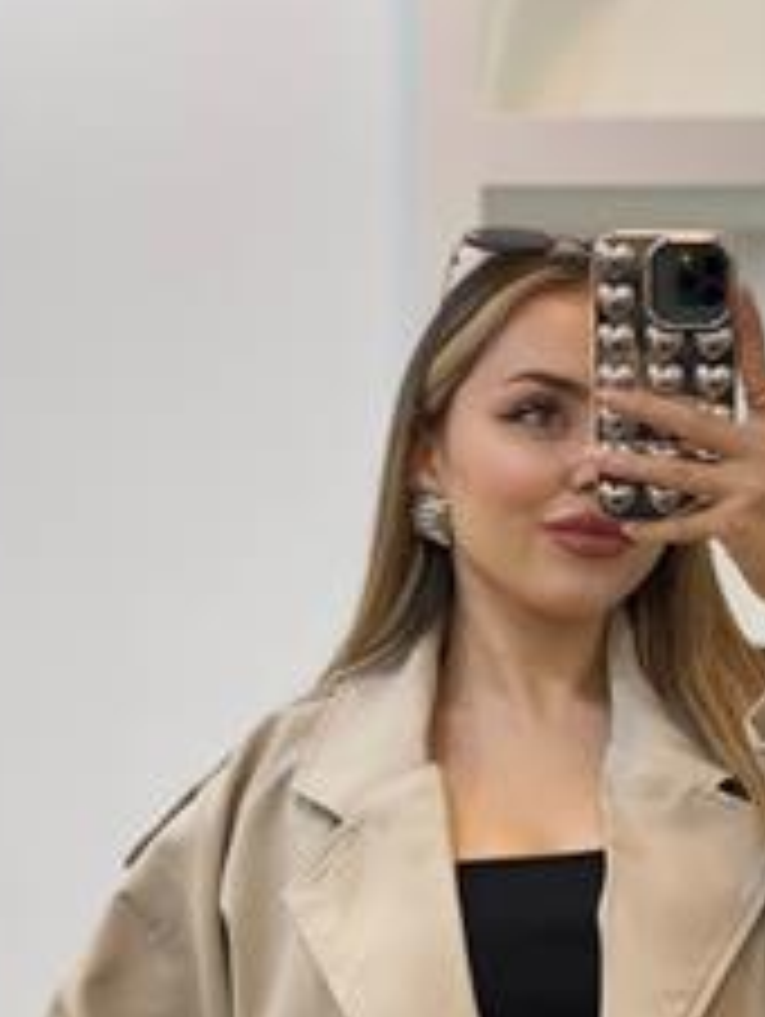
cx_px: 558
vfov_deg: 20.3
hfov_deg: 15.5
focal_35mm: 95
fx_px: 2794
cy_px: 875
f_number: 2
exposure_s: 1/100
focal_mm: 6
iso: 80
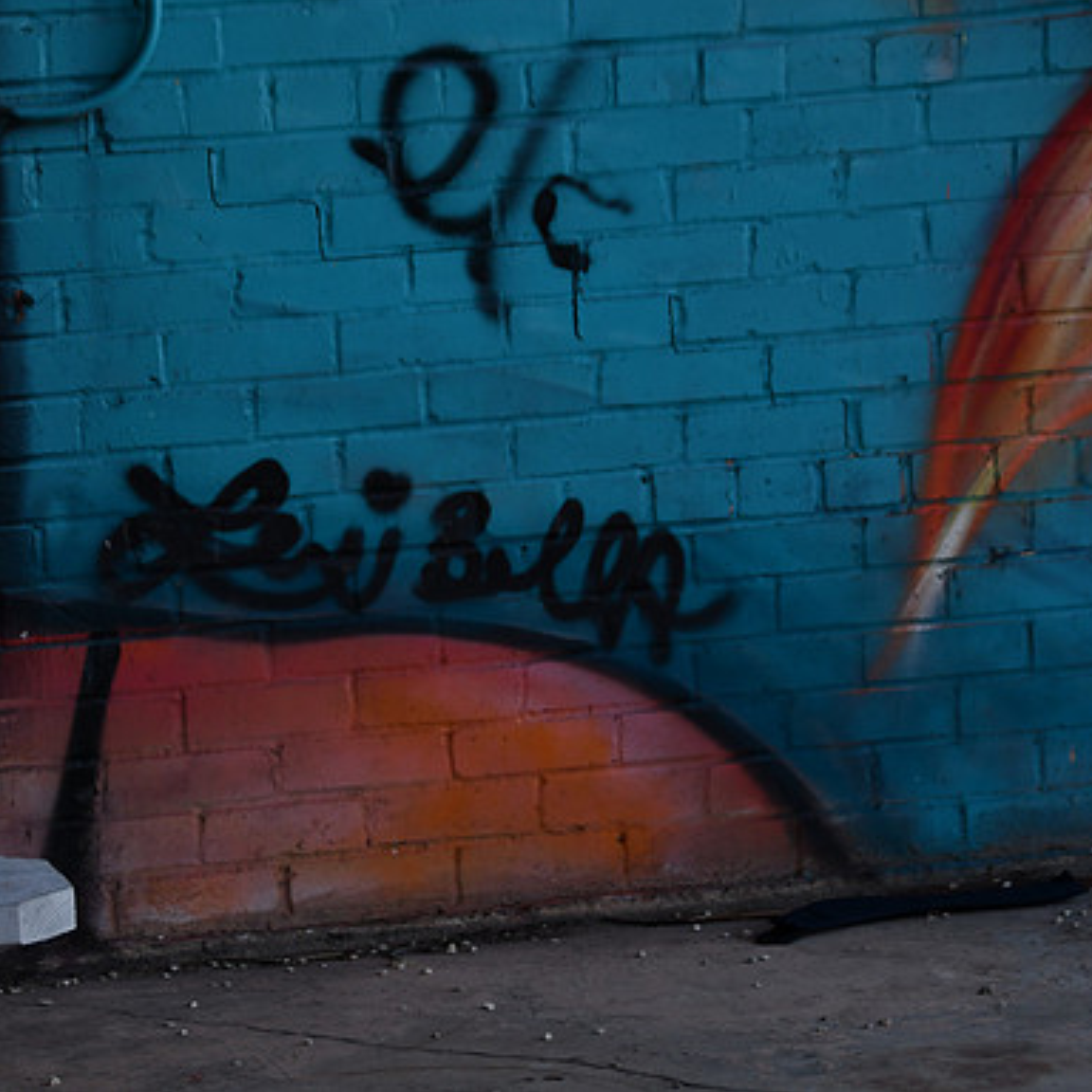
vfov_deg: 9.9
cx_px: 412
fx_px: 6317
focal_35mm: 177
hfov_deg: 9.9
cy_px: 545
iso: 400
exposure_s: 1/400
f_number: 5.3
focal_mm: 92
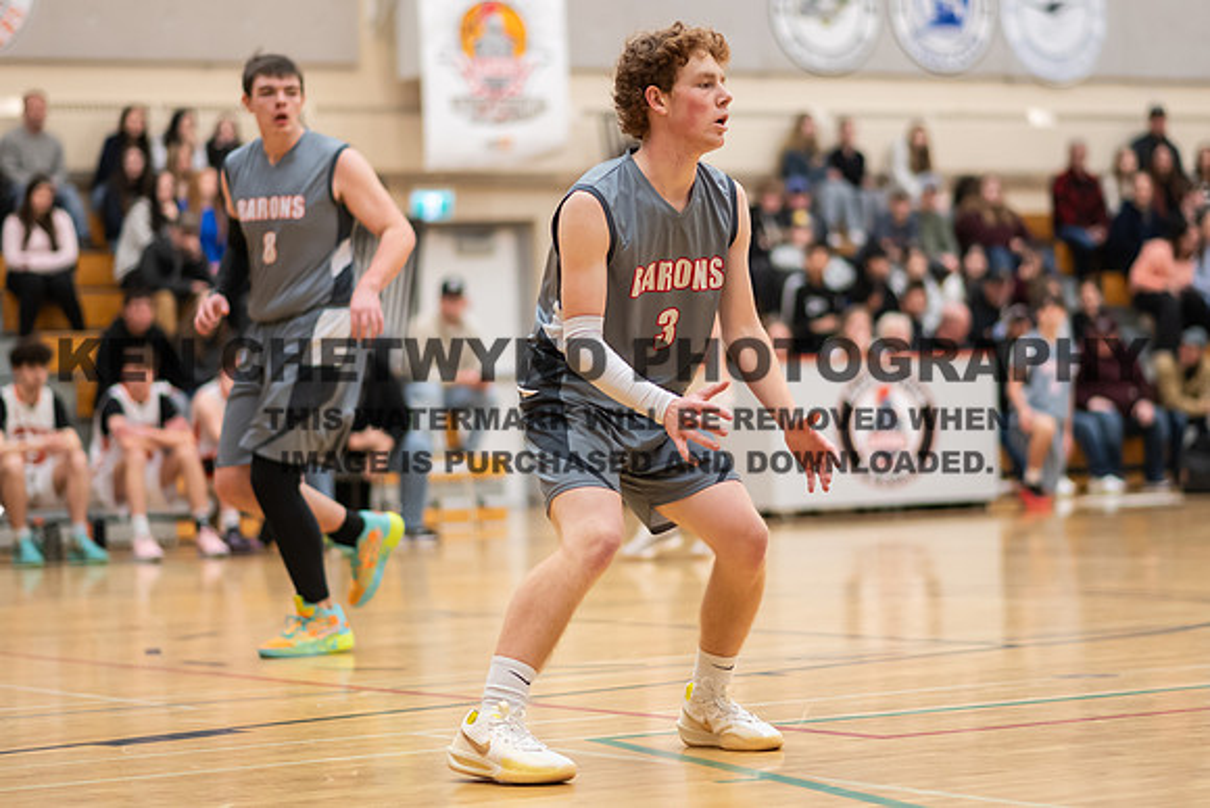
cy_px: 329
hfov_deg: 18.2
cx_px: 646
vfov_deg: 12.2
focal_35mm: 112
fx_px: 3780
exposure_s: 1/1000
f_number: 1.8
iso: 2500
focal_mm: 85
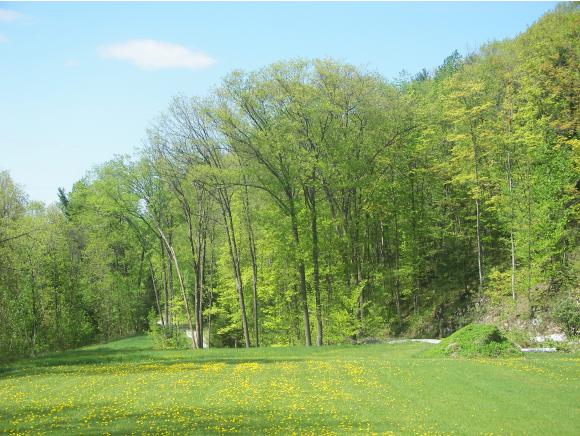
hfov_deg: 21.8
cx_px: 290
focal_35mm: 90
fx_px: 1509
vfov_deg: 16.4
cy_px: 218
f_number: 2.8
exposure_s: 1/400
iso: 50
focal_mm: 14.9
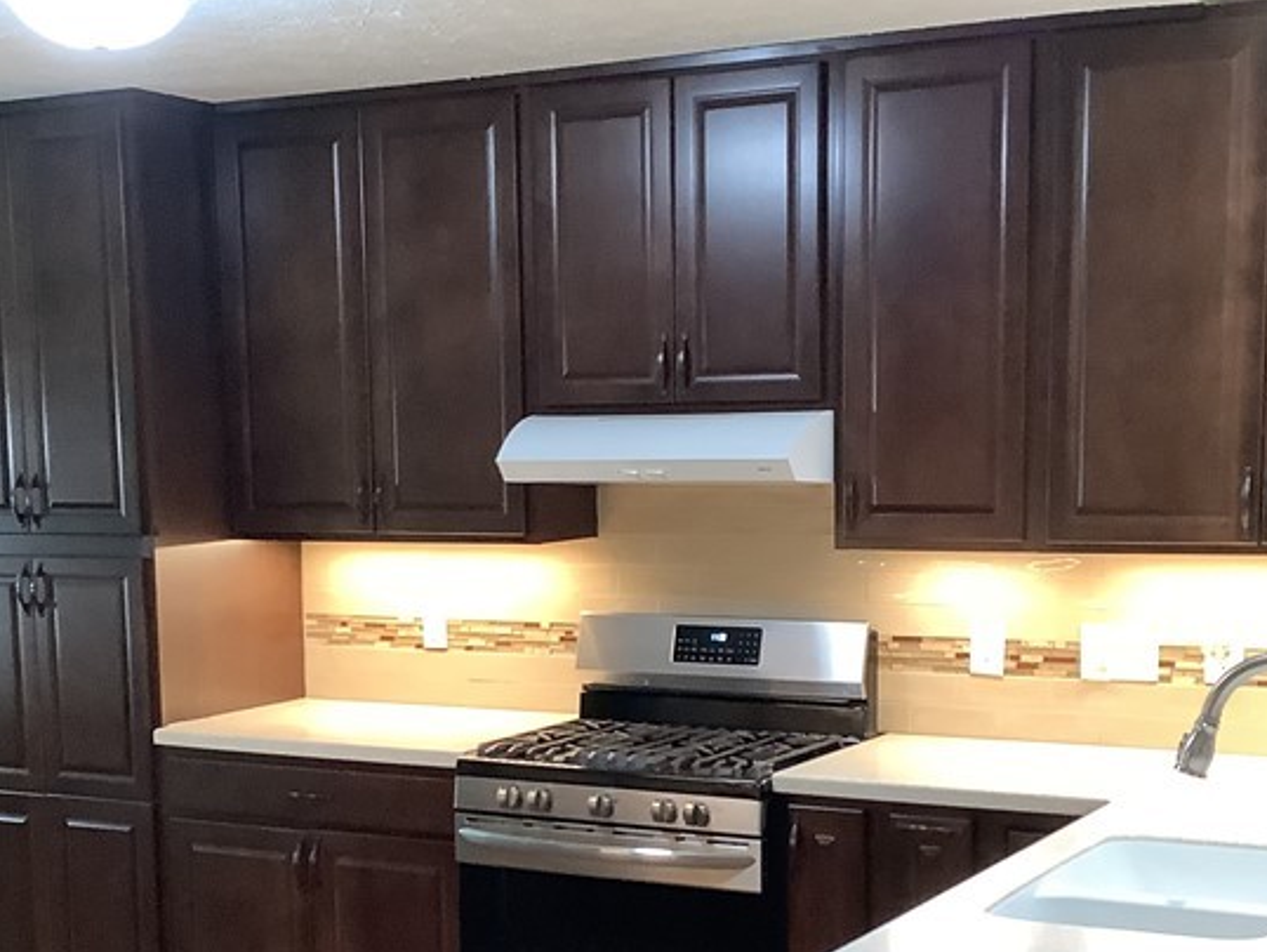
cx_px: 579
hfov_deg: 32.7
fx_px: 2160
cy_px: 733
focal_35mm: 59
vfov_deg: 24.5
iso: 200
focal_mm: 3.3
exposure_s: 1/60
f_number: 2.4
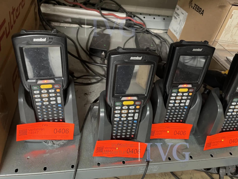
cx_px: 119
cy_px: 90
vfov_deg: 53.1
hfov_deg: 67.3
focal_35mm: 26
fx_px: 179
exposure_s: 1/50
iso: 250
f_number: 1.6
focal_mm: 5.1
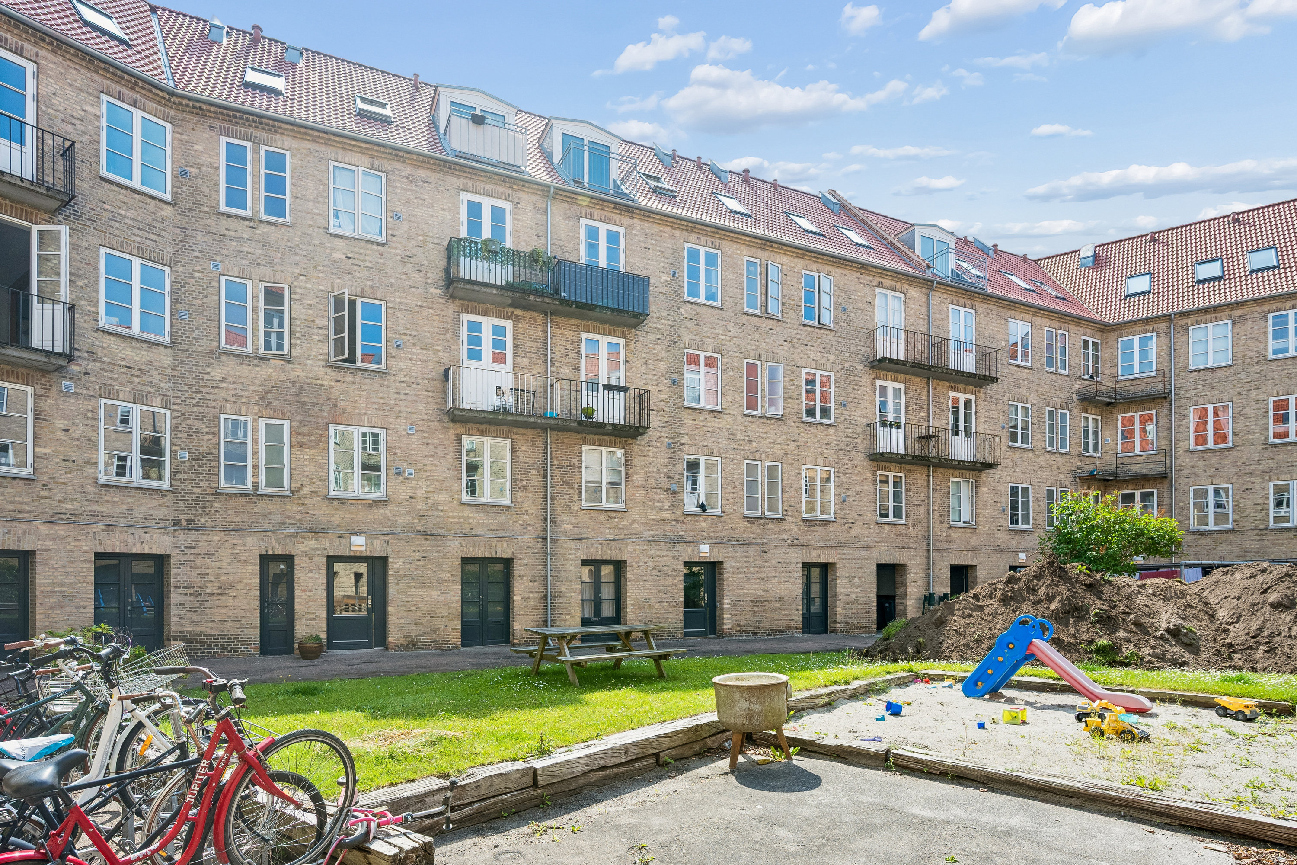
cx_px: 648
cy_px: 432
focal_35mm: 18
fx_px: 666
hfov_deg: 88.4
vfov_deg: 65.9
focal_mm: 18.5
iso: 400
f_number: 6.3
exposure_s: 1/640
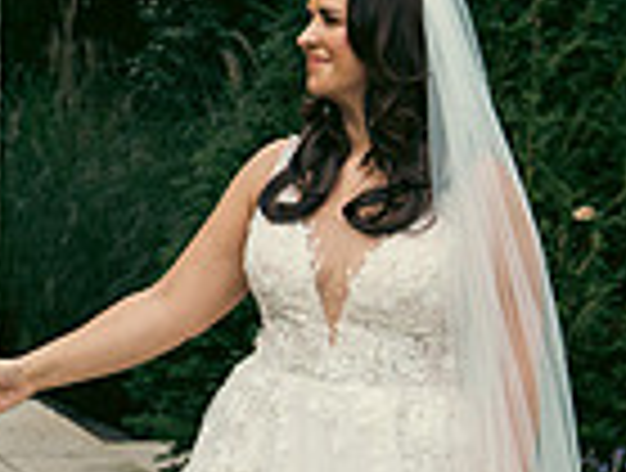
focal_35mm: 180
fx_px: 3264
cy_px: 425
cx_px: -99
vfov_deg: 8.3
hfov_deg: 10.8
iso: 250
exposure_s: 1/500
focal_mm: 45
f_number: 3.5
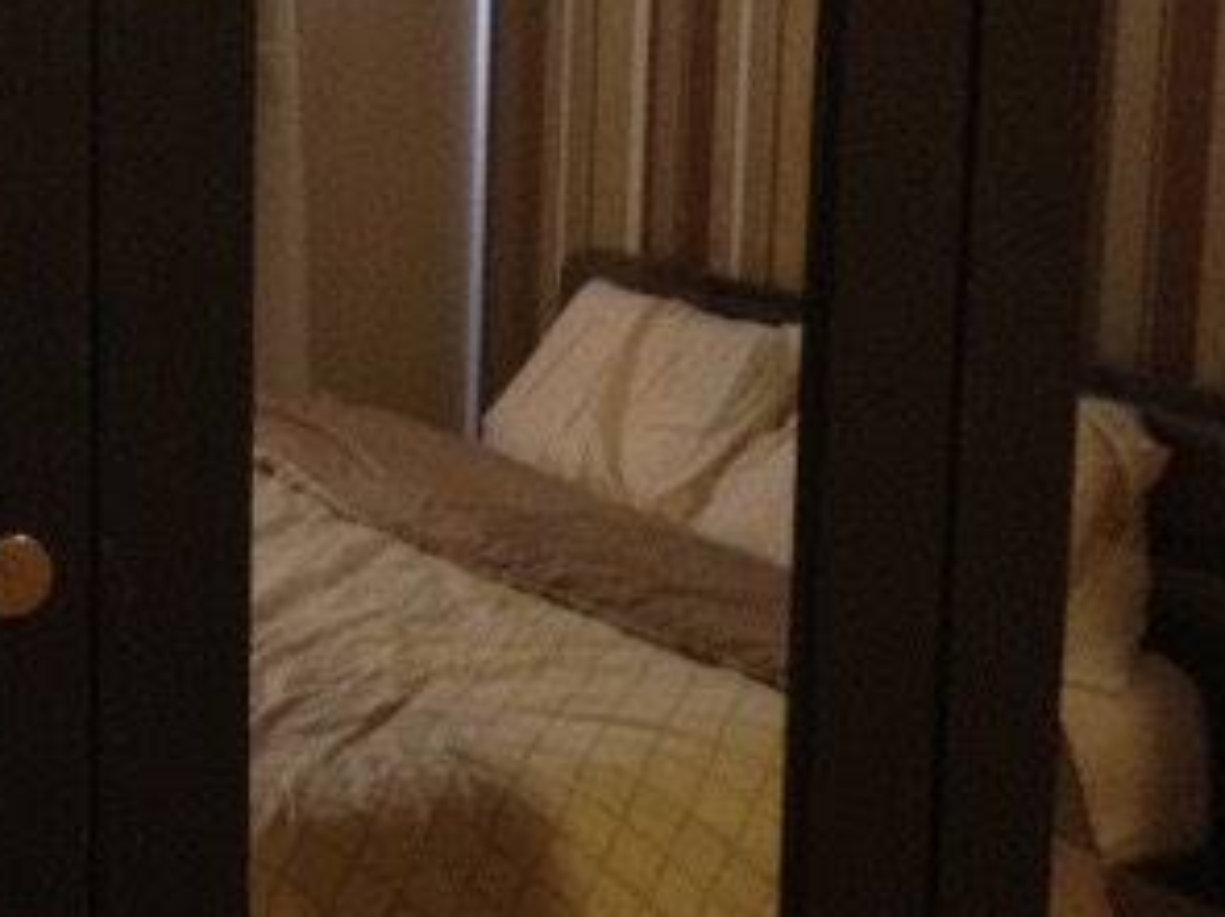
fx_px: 2688
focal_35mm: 76
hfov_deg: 25.0
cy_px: 295
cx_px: 137
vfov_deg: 19.3
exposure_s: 1/20
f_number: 2.4
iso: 250
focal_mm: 4.28
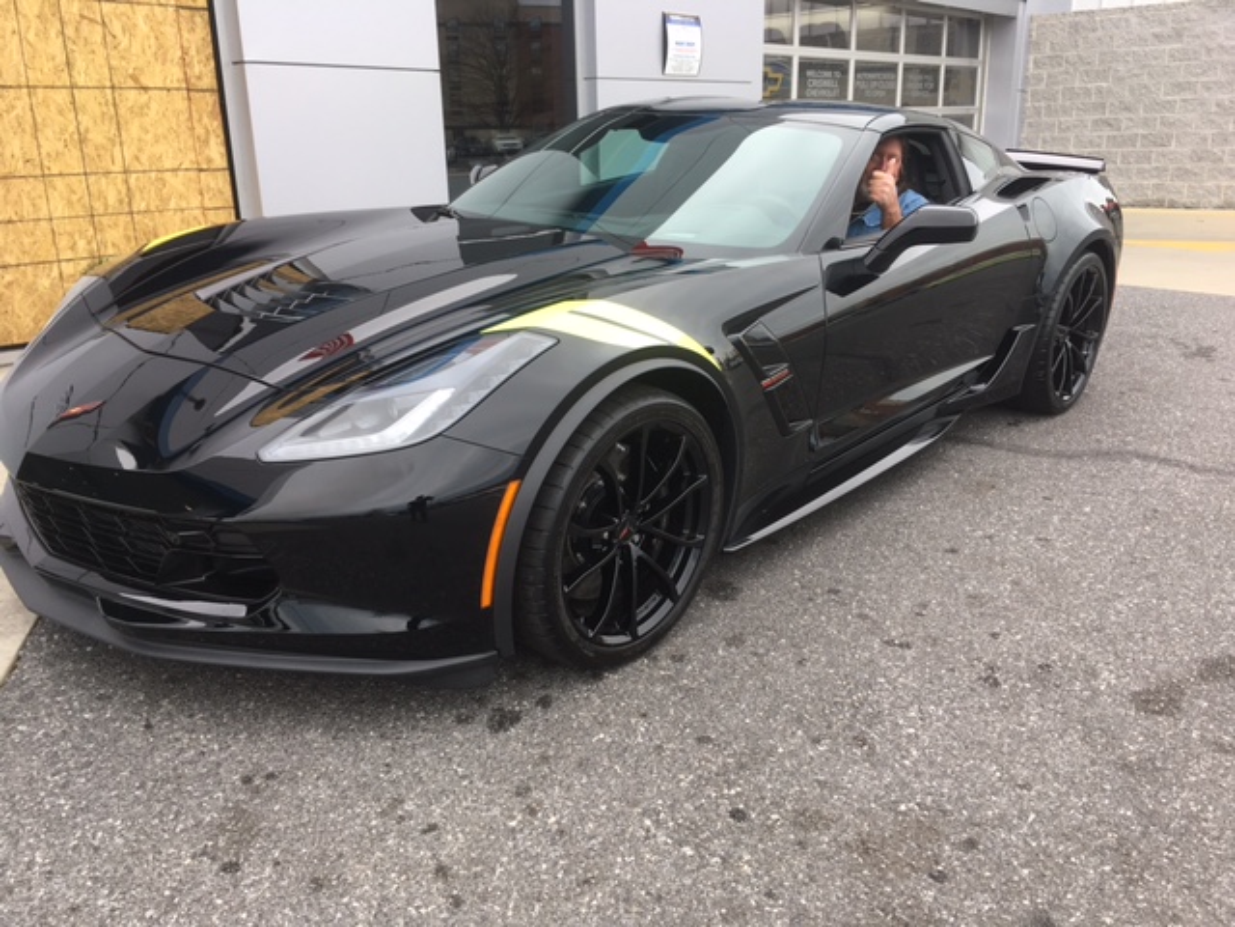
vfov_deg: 48.2
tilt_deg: -18.0
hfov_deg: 61.7
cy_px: 464
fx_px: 1035
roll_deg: +1.0
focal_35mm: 29
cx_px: 618
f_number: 2.2
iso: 25
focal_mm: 4.15
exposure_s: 1/165
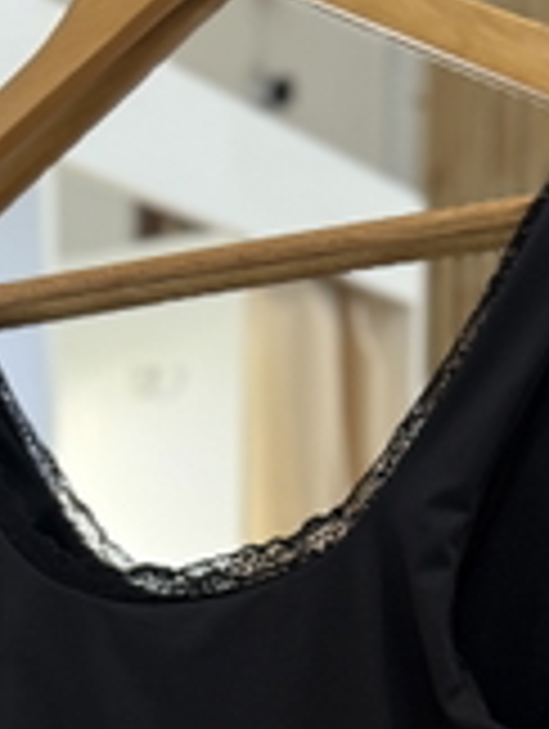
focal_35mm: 79
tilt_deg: -9.5
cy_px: 979
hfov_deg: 18.7
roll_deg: +0.8
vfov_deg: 21.9
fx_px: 1666
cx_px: 180
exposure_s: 1/50
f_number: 1.78
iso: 125
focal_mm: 6.76
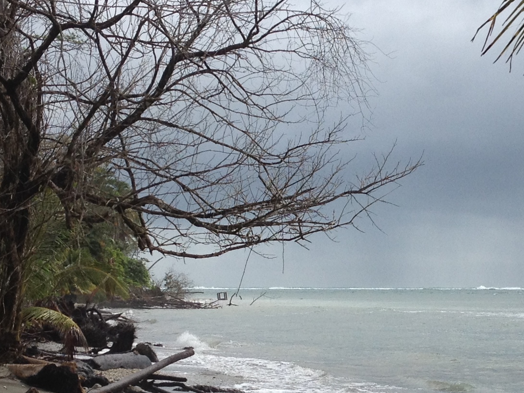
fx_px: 1589
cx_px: 400
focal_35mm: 105
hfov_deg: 18.6
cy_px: 302
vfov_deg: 14.0
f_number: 2.4
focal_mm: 4.28
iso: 50
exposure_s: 1/1577
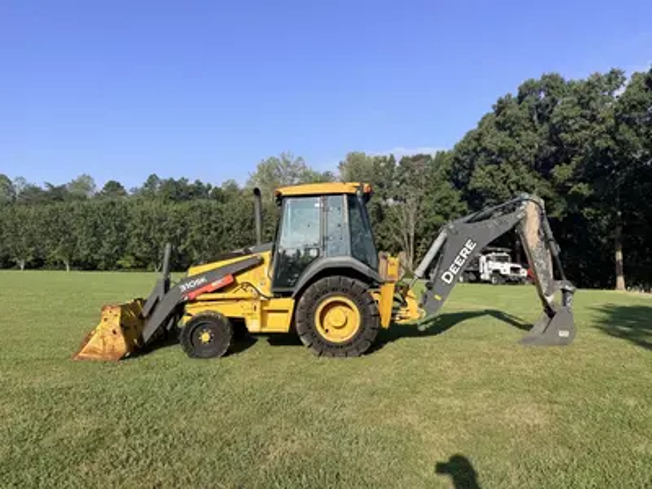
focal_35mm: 24
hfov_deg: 71.6
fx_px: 452
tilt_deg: +2.5
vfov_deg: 56.8
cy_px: 244
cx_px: 326
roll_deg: -0.1
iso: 80
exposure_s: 1/4167
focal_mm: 6.76
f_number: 1.78
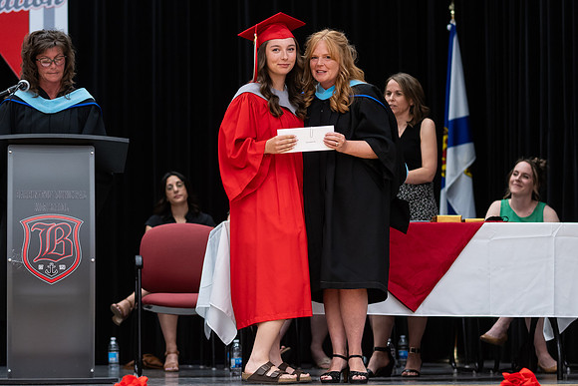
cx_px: 245
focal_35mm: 120
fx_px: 1927
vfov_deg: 11.4
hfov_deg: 17.0
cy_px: 172
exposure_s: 1/200
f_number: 2.8
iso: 1000
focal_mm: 85
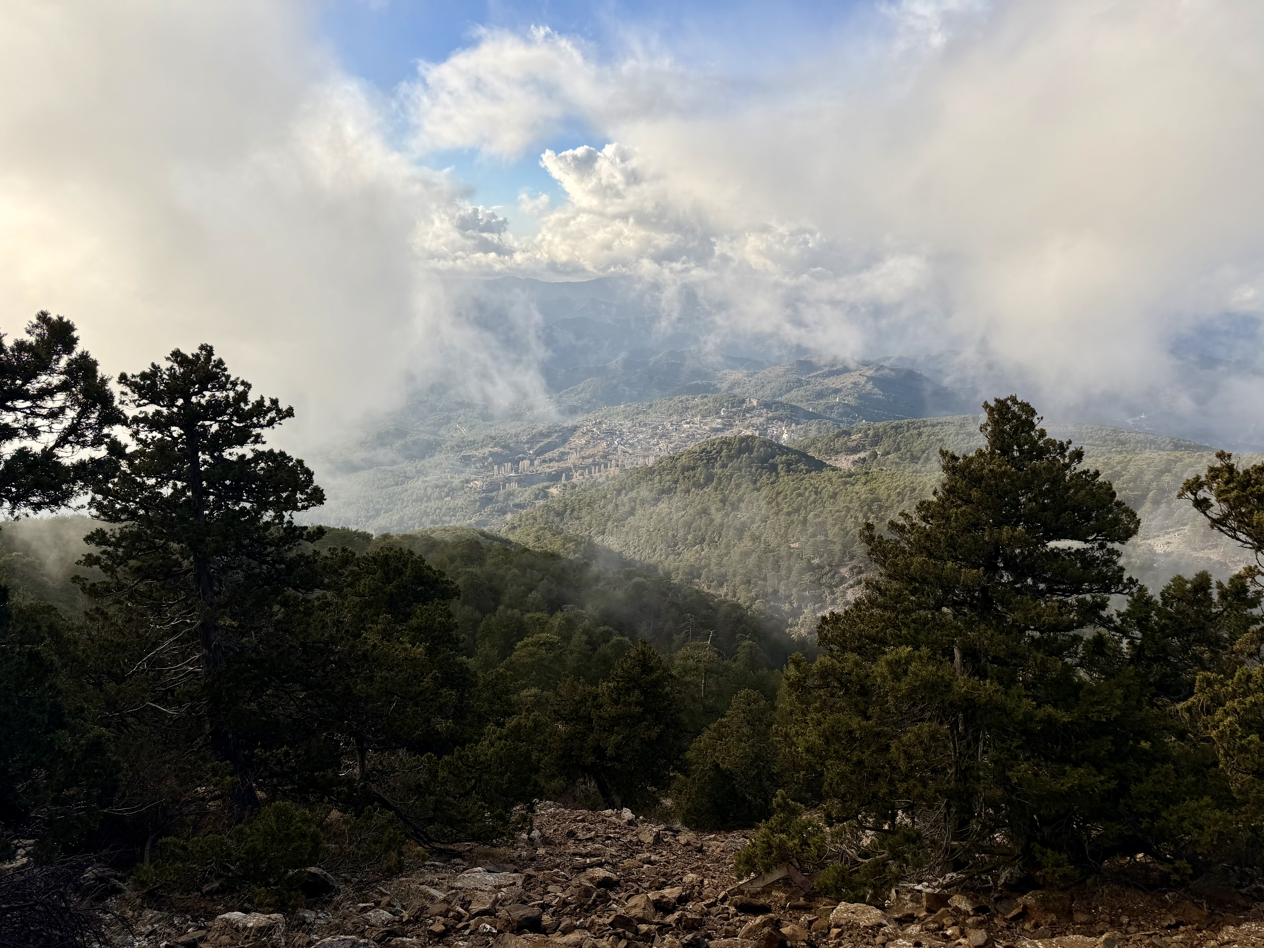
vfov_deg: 56.8
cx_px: 632
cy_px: 474
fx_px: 876
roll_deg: -1.9
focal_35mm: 24
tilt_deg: -14.1
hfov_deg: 71.6
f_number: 1.78
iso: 80
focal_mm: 6.76
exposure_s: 1/3759
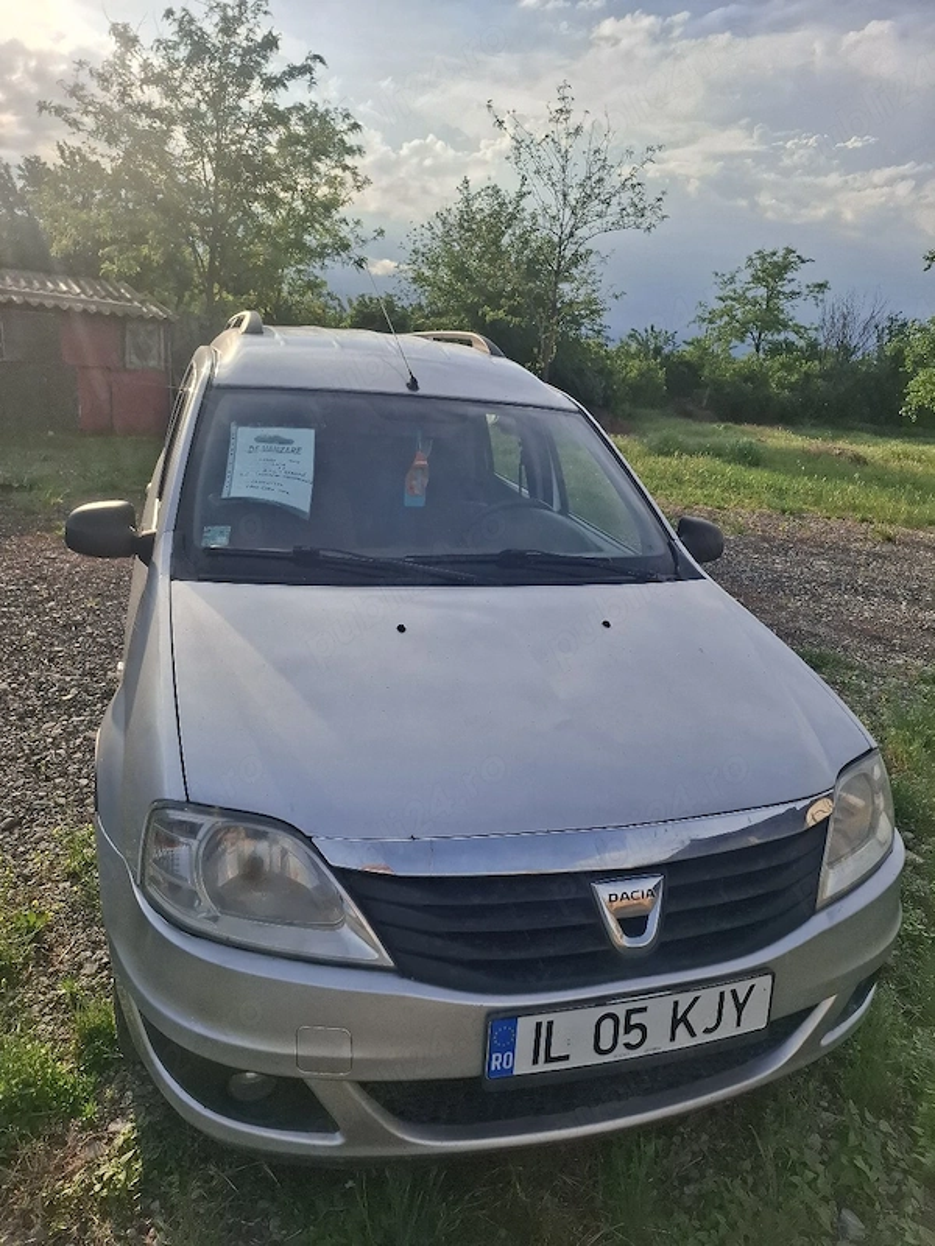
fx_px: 828
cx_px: 468
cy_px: 623
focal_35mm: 23
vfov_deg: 73.9
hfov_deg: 58.9
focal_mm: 5.54
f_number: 1.8
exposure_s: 1/2500
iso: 50
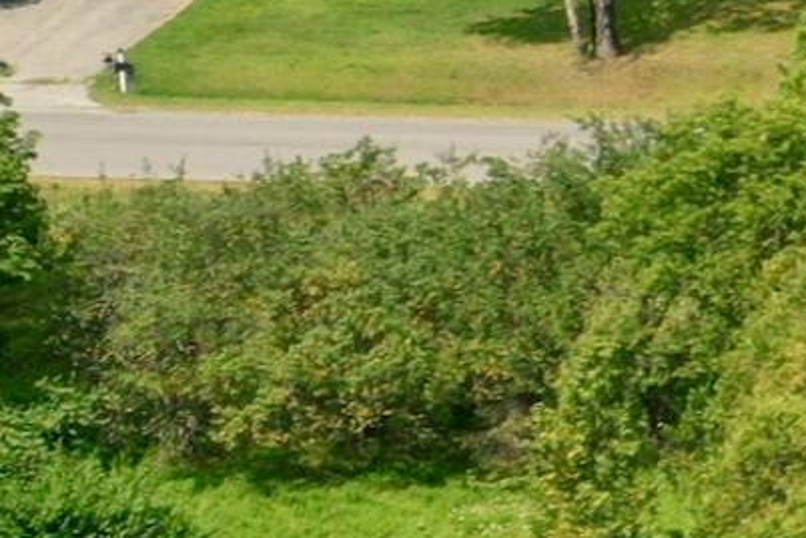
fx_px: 4679
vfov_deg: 6.6
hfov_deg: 8.3
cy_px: 269
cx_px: 2462
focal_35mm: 209
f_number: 3.5
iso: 100
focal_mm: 10.26
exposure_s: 1/80
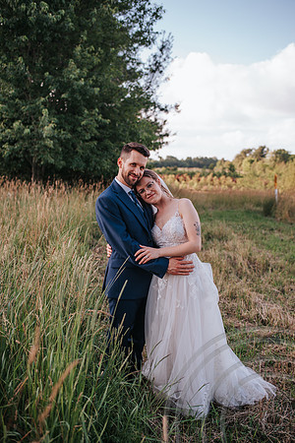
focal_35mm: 35
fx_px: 430
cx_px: 148
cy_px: 222
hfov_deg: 37.9
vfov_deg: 54.4
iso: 160
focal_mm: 35
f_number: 2.8
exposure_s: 1/400
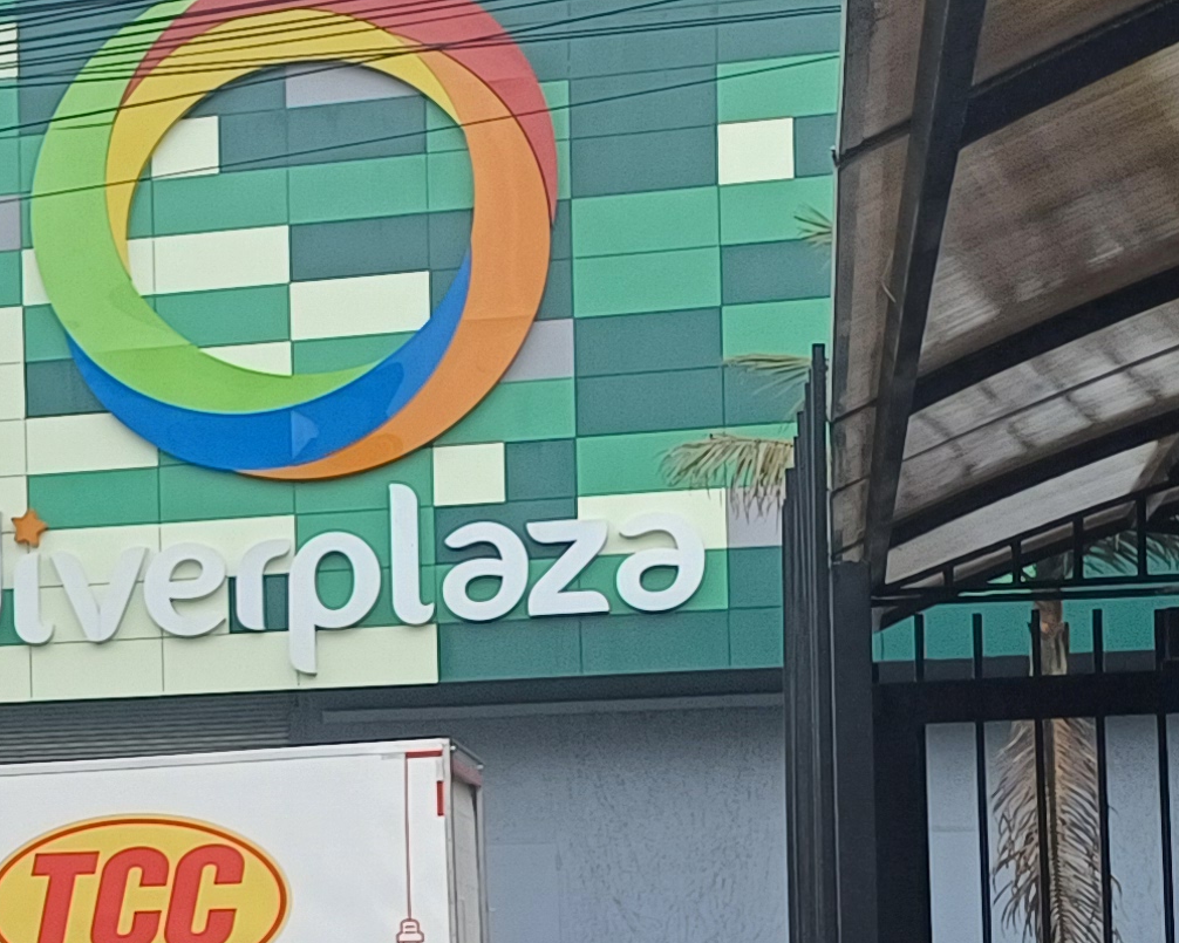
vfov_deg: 15.7
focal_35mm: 97
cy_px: 777
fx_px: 3385
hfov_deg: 18.1
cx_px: -442
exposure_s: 1/621
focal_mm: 4.65
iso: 50
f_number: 1.8
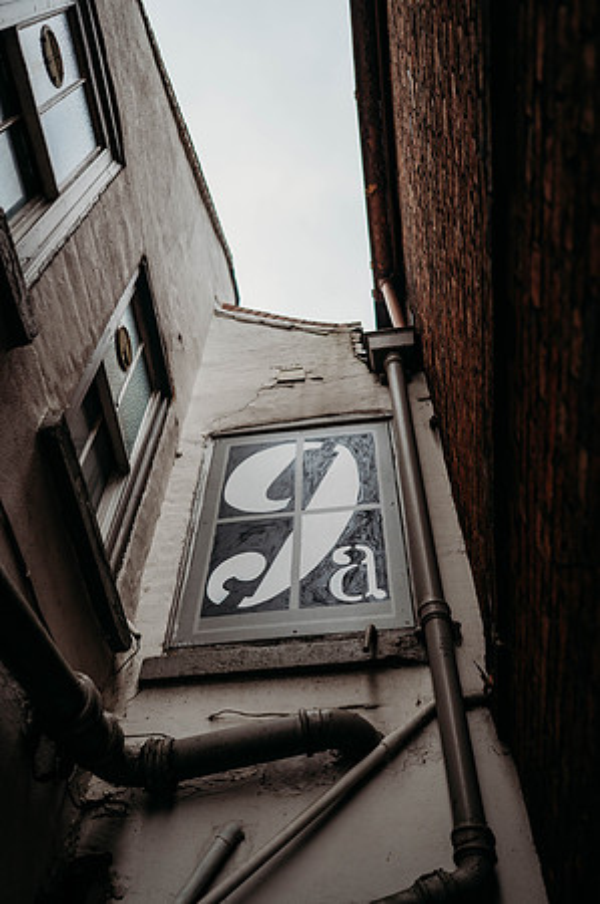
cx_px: 300
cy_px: 452
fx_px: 877
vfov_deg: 54.5
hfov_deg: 37.8
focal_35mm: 35
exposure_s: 1/1250
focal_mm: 35
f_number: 2.2
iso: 160
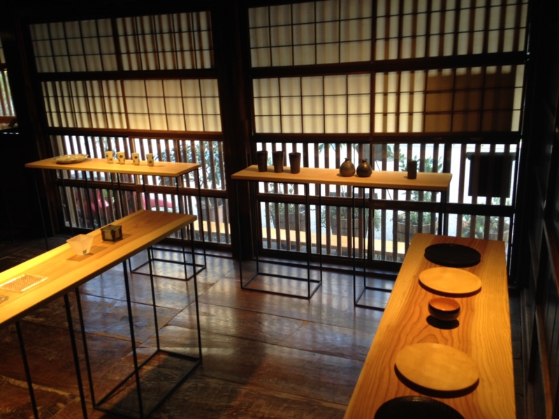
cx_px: 280
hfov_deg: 55.4
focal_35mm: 33
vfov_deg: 42.9
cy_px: 210
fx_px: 533
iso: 50
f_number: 2.4
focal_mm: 4.12
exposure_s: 1/20
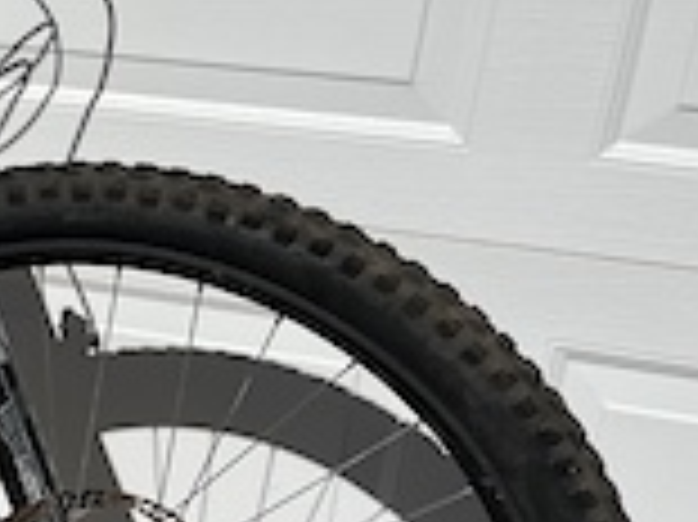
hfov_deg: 19.6
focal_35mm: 84
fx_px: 1692
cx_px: -410
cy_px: 326
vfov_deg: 17.5
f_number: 1.6
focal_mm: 5.1
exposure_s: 1/9901
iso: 50
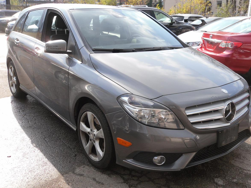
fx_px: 276
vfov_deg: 37.7
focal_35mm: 38
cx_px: 127
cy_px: 89
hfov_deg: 49.0
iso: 80
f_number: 3.5
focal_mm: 6.3
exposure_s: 1/362
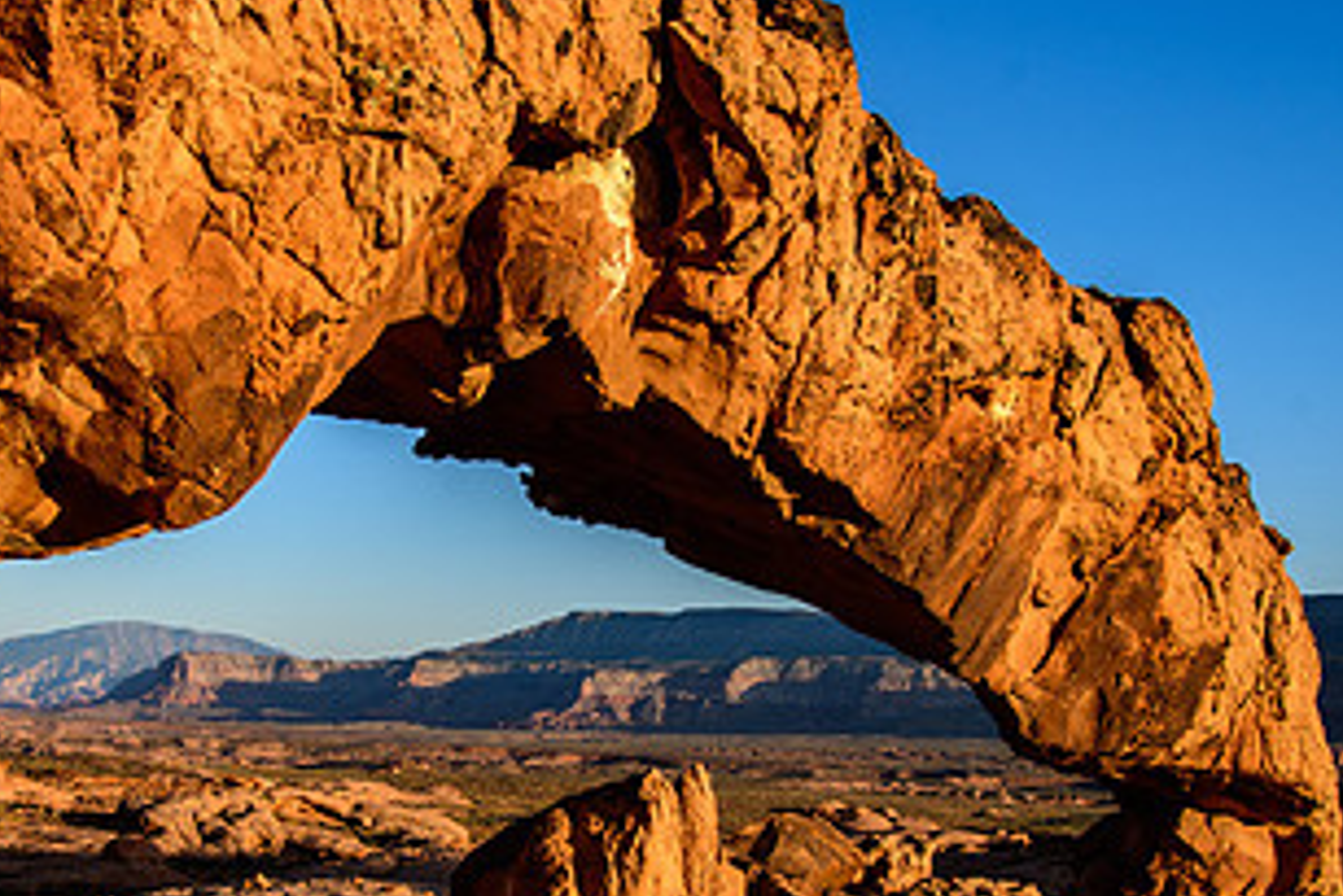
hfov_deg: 38.7
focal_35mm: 51
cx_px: 534
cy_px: 575
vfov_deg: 26.4
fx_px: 1903
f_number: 11
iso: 100
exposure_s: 1/80
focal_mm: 18
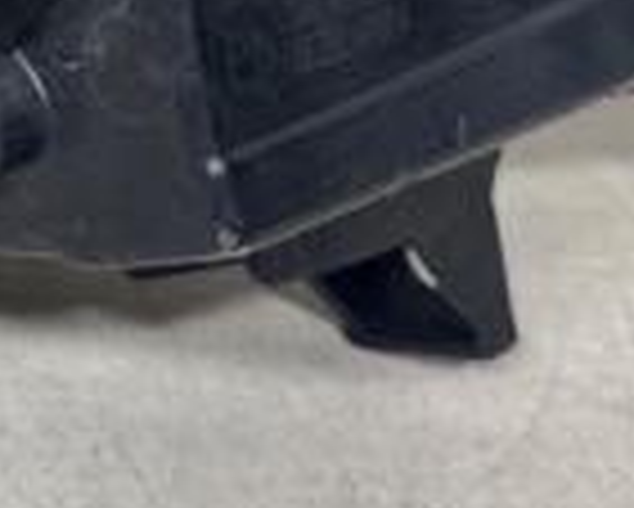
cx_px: -153
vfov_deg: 13.4
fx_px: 1990
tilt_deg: -28.4
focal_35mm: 106
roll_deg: -2.6
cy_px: -324
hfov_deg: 17.2
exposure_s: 1/50
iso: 125
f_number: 1.78
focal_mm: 6.76
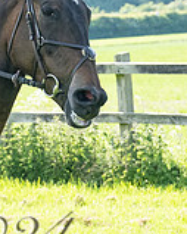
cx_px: -9
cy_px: 37
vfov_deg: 3.6
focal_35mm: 543
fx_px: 3760
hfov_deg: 2.8
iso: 400
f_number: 5
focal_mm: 70
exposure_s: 1/2000
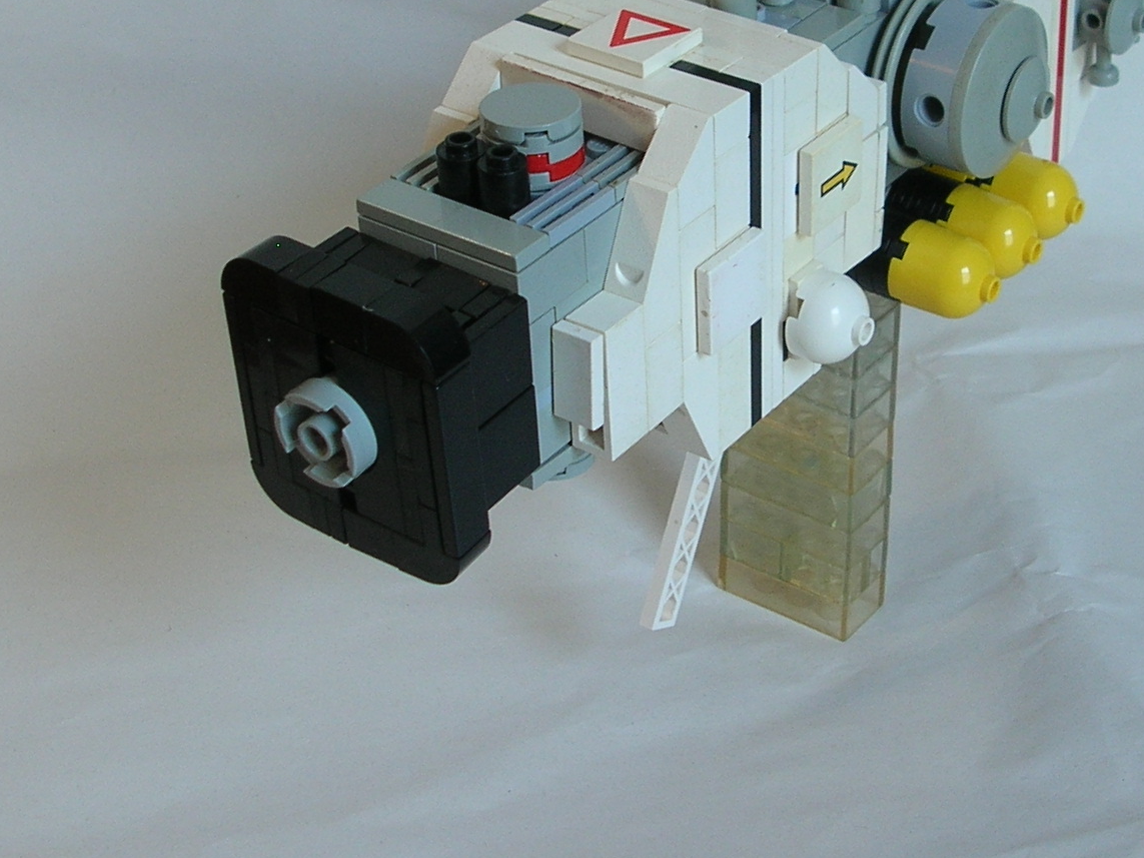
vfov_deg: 20.9
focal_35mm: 70
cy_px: 246
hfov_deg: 27.6
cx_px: 757
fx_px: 2313
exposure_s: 1/40.6
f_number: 2.8
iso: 50
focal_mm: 5.8
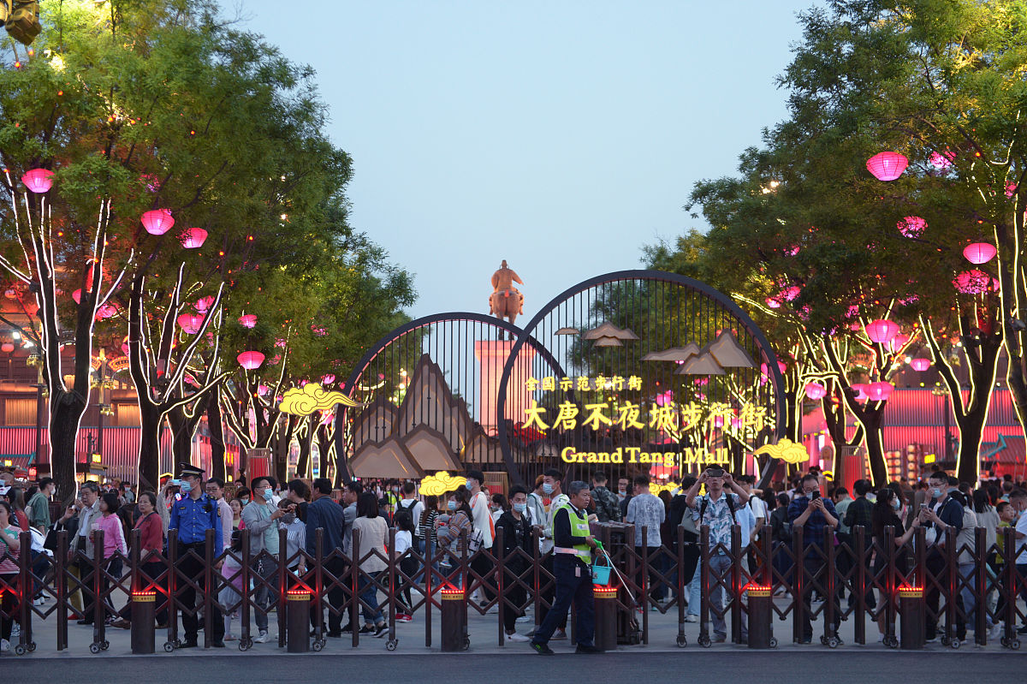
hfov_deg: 28.9
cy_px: 342
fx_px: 1996
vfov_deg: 19.4
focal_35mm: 70
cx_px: 514
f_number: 2.8
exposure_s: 1/125
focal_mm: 70
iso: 1250
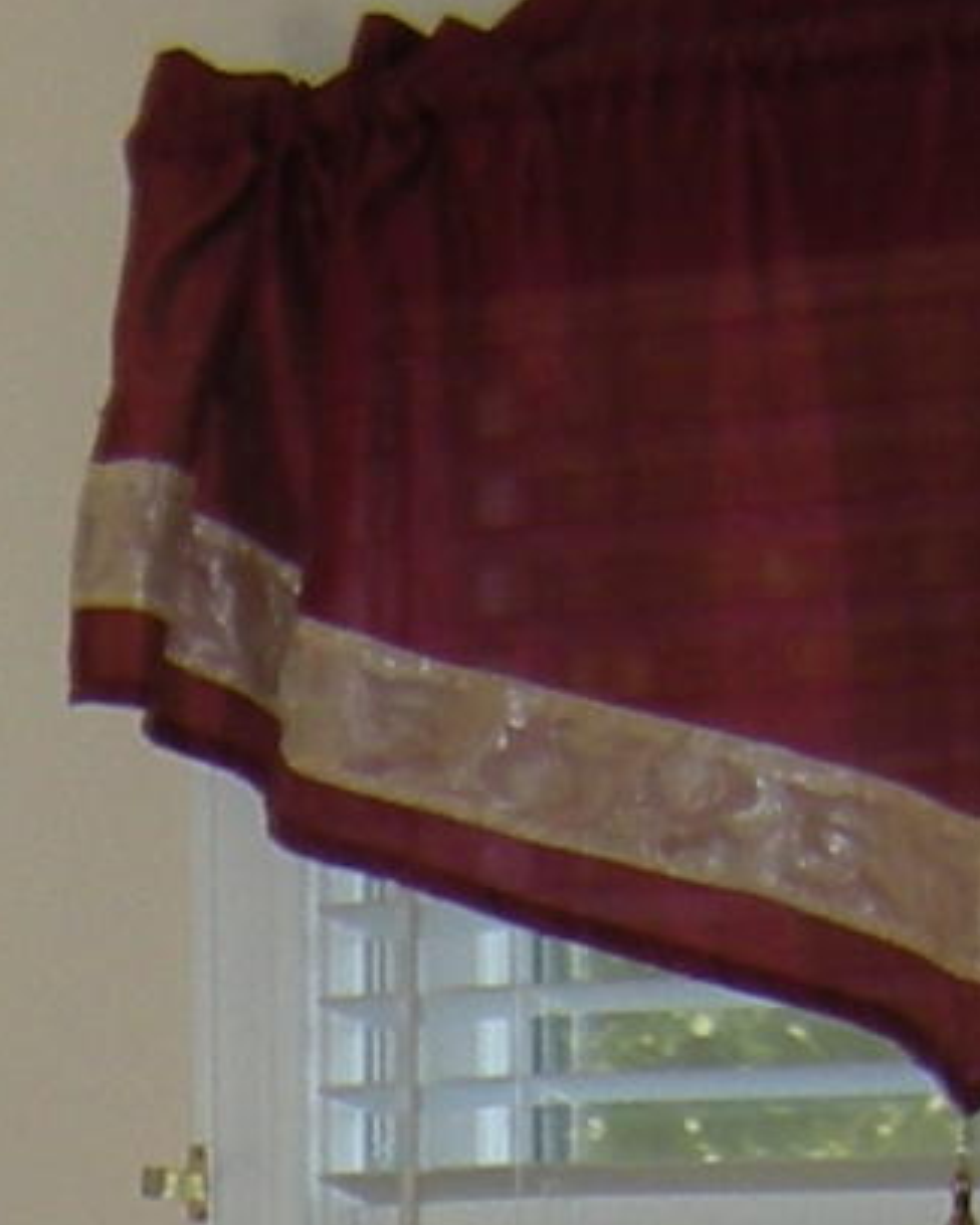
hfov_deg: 7.5
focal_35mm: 202
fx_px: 7321
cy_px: 2616
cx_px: -510
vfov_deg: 8.9
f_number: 2.8
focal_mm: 4.7
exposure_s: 1/51.3
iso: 74
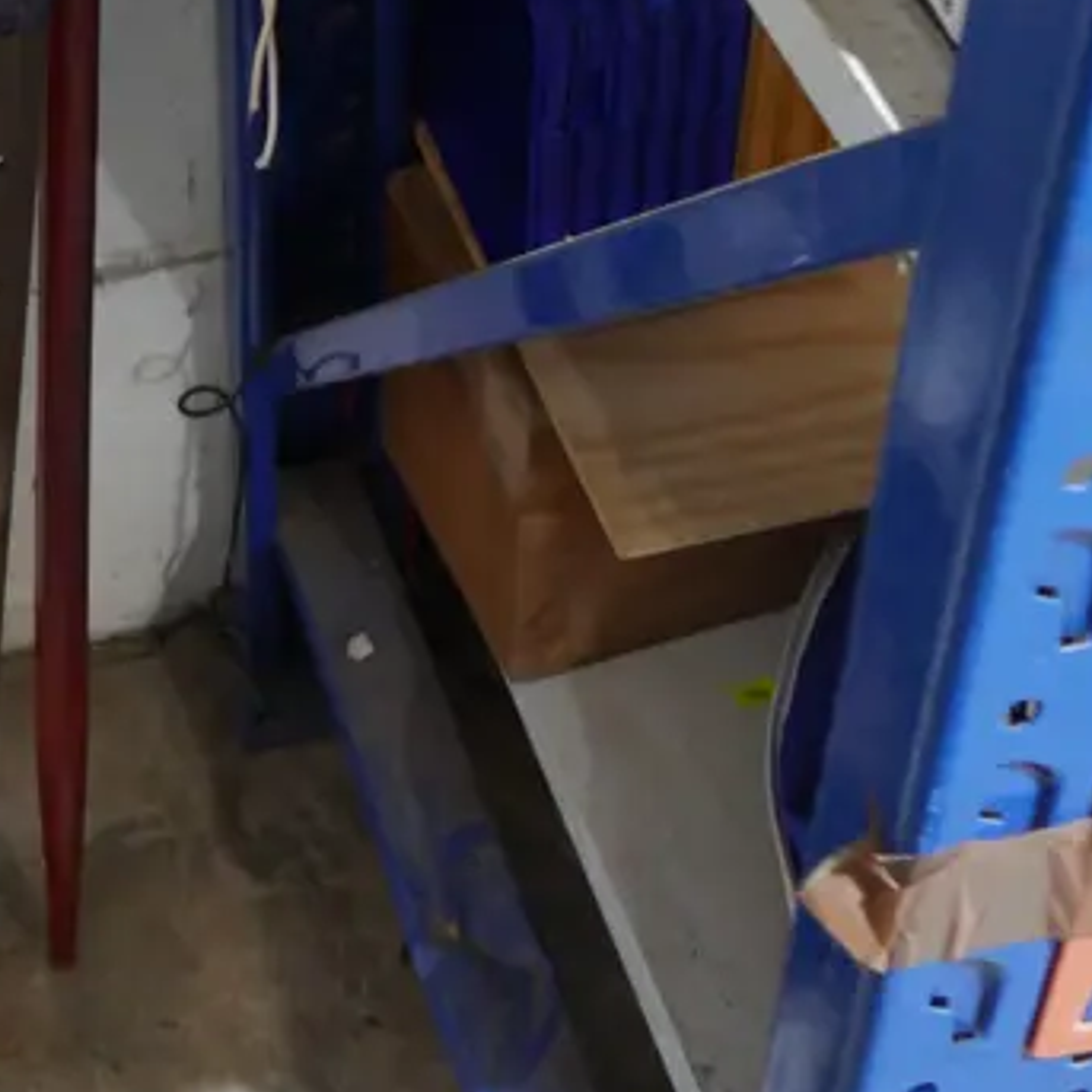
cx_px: -84
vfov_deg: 21.9
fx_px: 2641
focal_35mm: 74
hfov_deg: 22.2
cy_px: -153
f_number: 3.5
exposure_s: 1/60
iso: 1600
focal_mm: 14
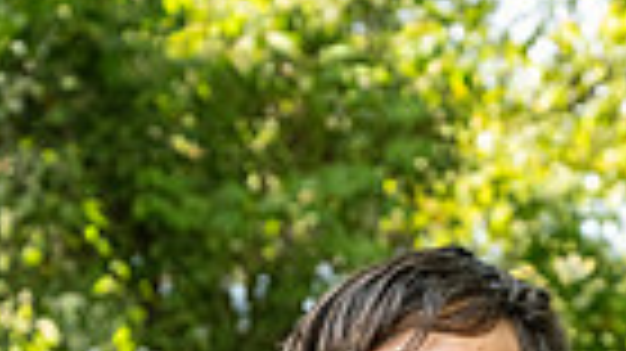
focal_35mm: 203
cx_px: 396
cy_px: 945
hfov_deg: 10.6
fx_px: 3368
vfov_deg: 5.7
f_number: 5.6
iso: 1000
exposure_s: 1/640
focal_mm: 60
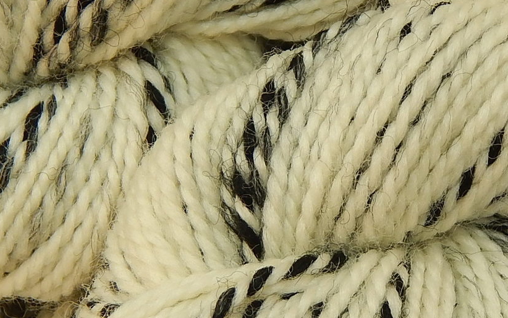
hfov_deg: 9.8
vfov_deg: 6.2
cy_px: 249
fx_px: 2949
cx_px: 334
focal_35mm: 213
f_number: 4.3
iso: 125
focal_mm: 15.3
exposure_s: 1/20
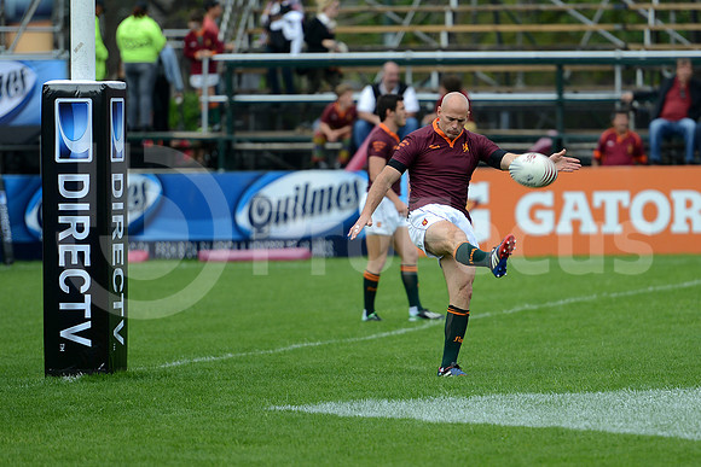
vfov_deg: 7.0
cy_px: 234
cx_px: 350
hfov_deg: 10.5
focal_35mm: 195
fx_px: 3798
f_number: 2.8
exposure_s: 1/1250
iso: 250
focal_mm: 195
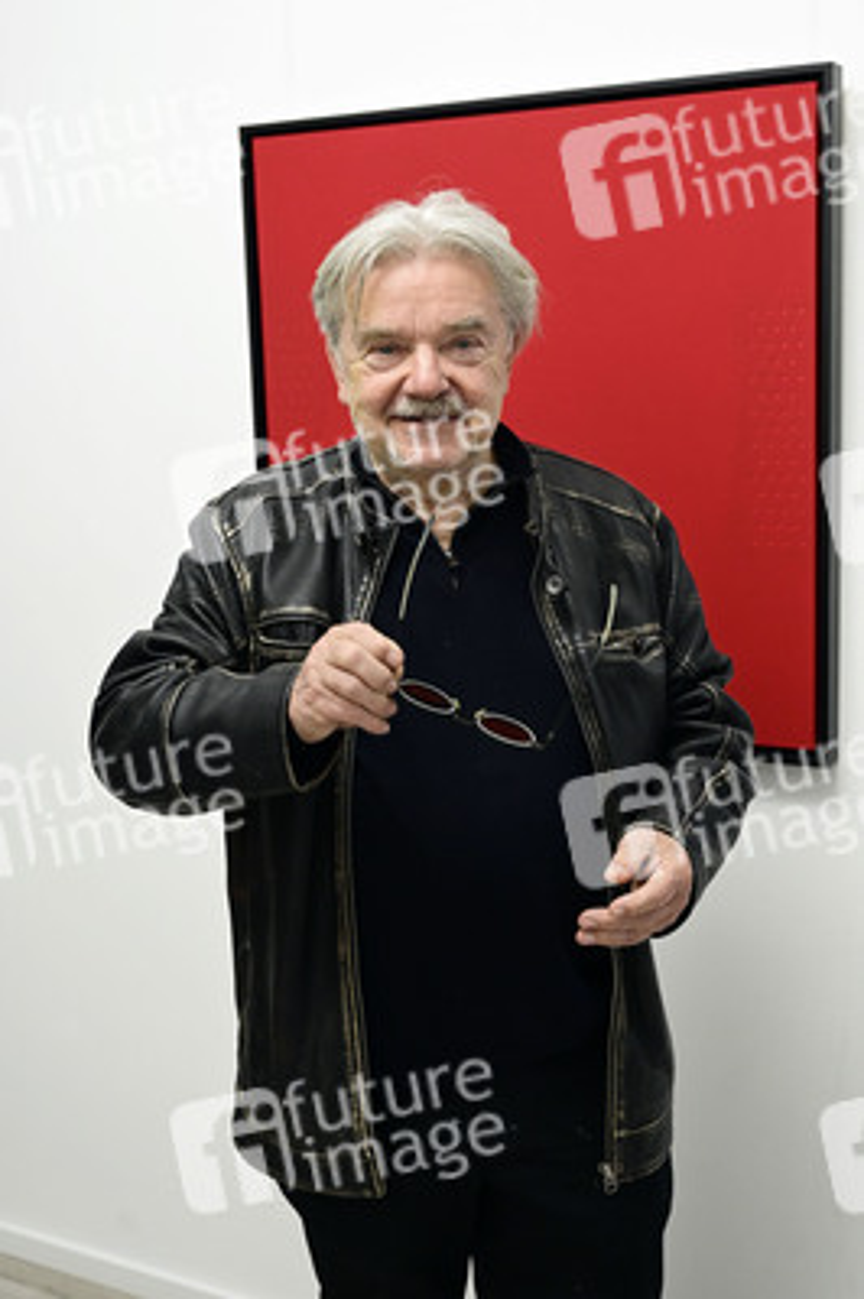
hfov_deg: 32.6
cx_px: 432
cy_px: 650
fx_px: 1478
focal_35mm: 41
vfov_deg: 47.4
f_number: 4.5
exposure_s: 1/400
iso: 3200
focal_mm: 41
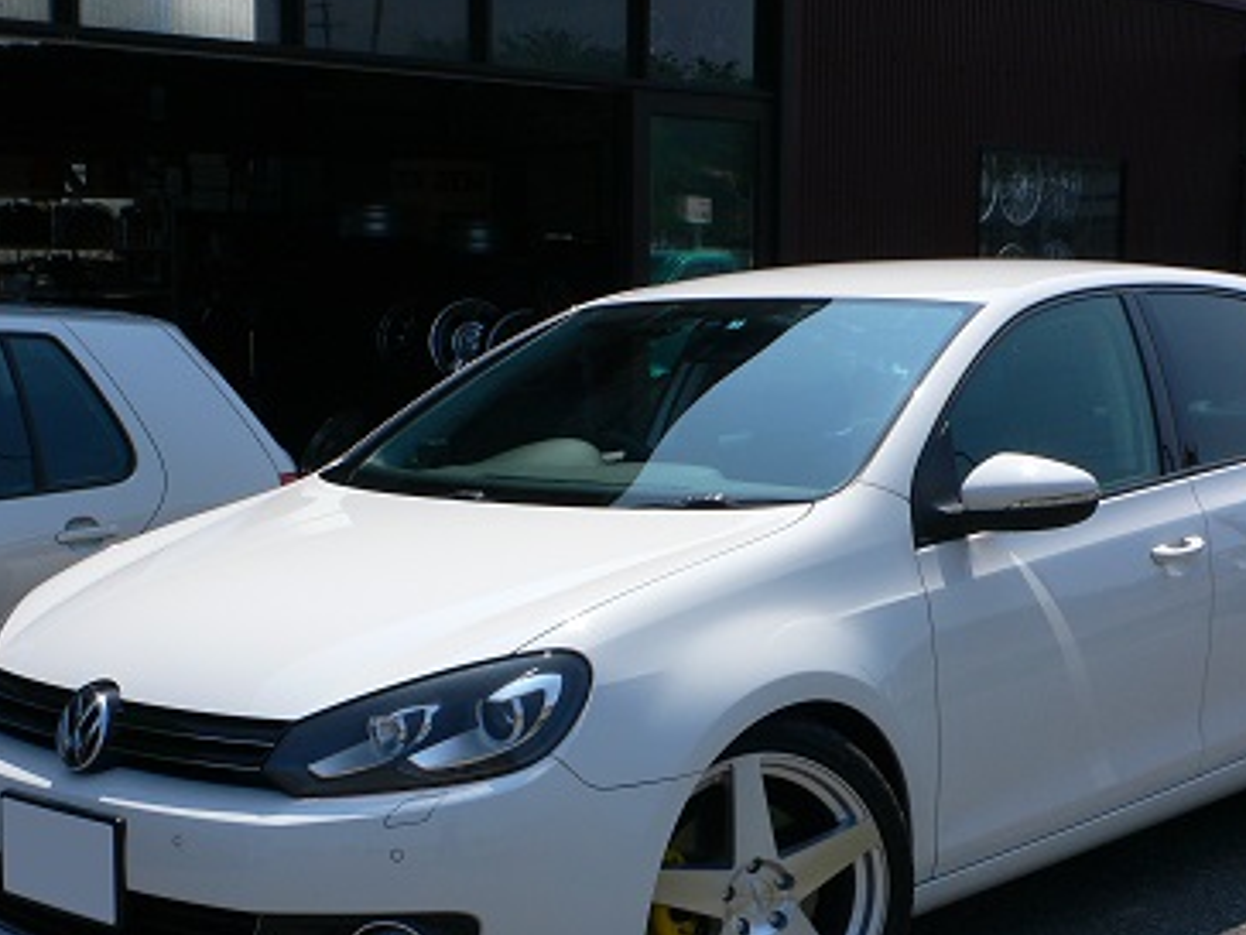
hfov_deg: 31.2
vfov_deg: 23.6
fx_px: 2232
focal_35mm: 62
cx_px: 691
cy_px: 596
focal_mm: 8.7
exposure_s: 1/500
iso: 80
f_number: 4.9
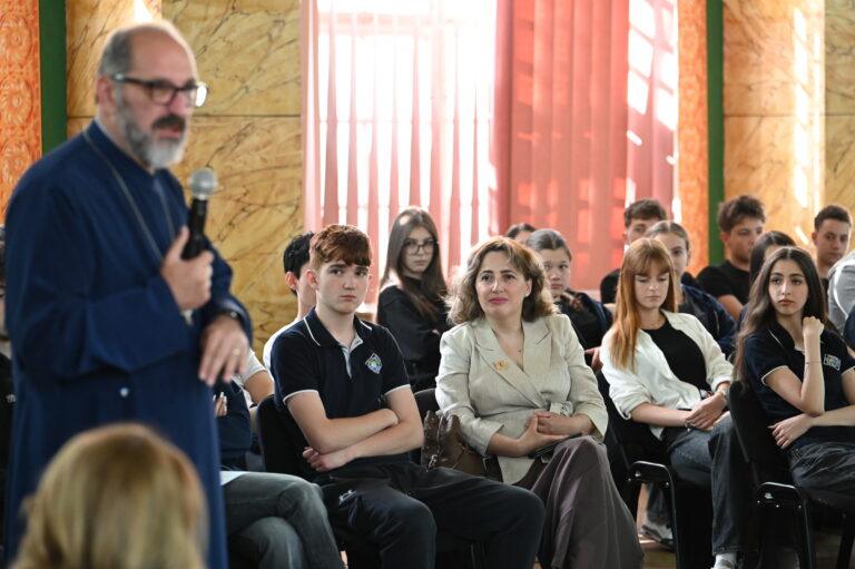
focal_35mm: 110
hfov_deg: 18.6
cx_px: 428
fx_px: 2611
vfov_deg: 12.4
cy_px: 284
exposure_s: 1/250
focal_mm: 110
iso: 4500
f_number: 3.2
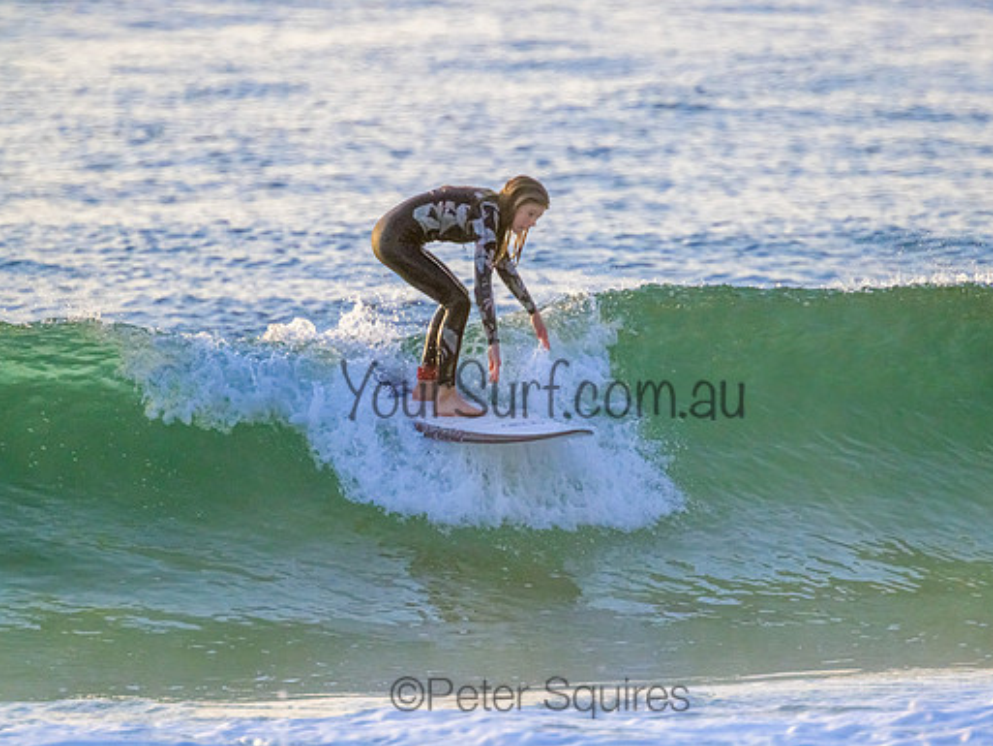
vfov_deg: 1.7
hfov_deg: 2.3
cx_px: 540
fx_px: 24963
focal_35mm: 870
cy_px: 373
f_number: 11
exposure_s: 1/1600
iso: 3200
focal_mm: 800
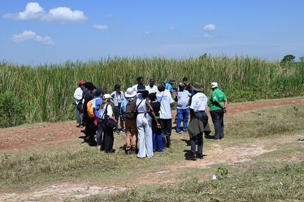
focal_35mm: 50
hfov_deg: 39.6
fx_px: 422
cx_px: 152
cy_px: 101
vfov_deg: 26.9
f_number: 7.1
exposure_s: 1/400
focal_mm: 50
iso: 100
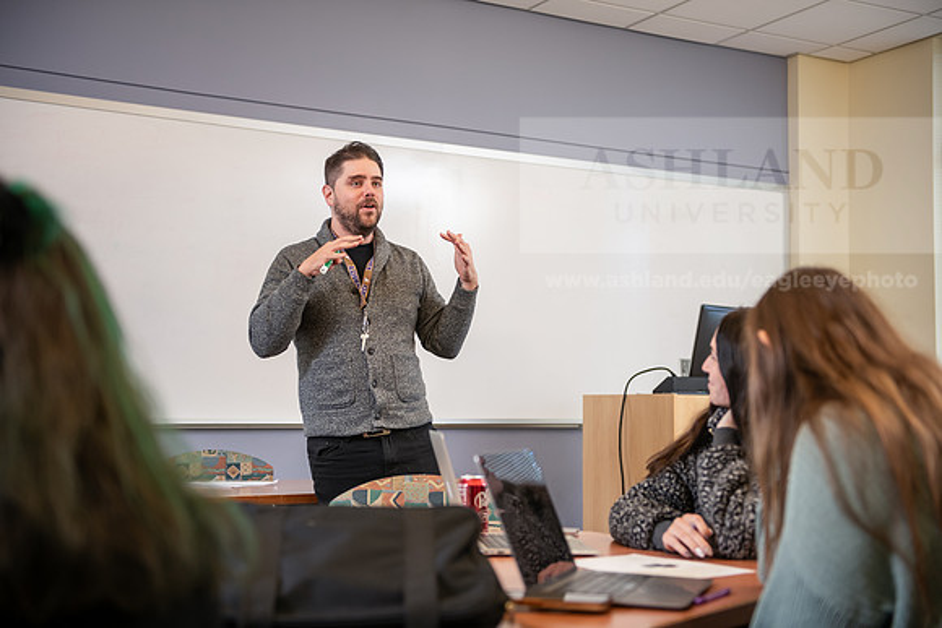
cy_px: 314
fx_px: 1256
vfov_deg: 28.1
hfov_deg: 41.1
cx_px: 471
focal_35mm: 48
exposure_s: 1/200
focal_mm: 48
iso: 640
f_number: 2.8
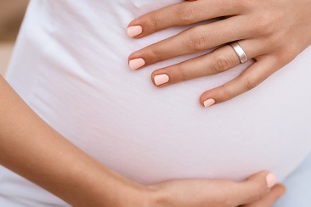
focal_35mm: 123
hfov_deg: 16.3
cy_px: 3
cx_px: -1
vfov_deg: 11.0
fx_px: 1063
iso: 320
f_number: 2.5
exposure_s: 1/160
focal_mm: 50
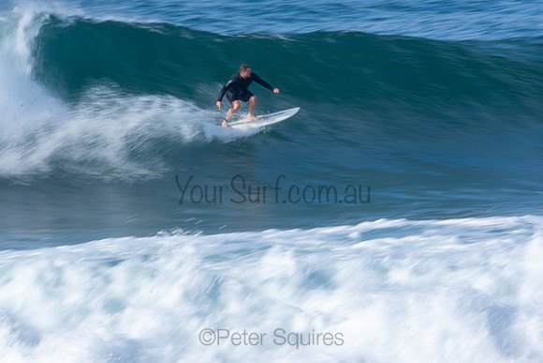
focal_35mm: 750
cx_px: 272
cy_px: 182
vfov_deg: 1.8
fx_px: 11315
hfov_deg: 2.7
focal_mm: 500
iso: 100
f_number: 22
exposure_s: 1/30
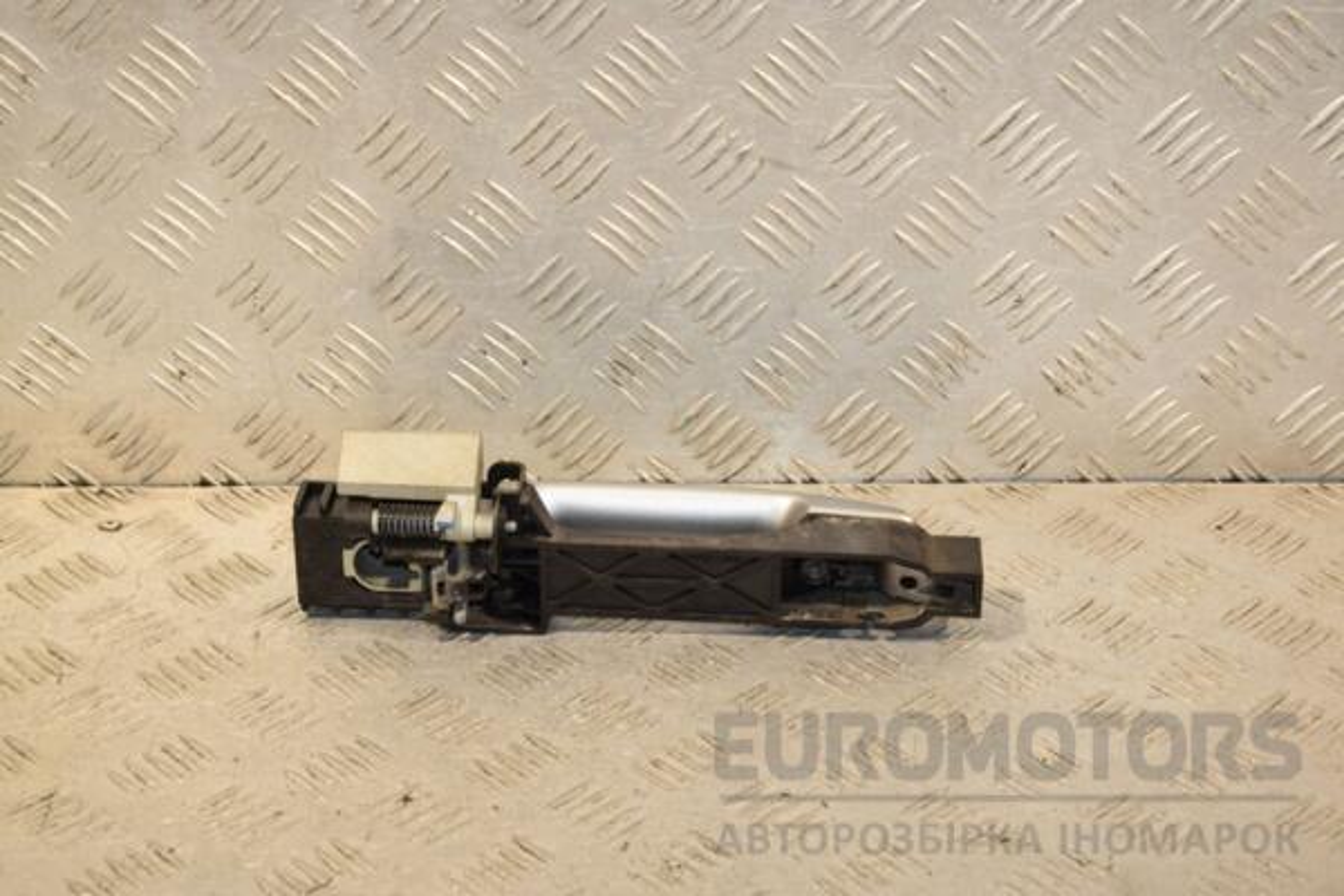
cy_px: 448
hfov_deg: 26.0
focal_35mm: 78
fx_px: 2912
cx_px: 672
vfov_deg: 17.5
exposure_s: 1/200
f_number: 7.1
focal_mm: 52
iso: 800
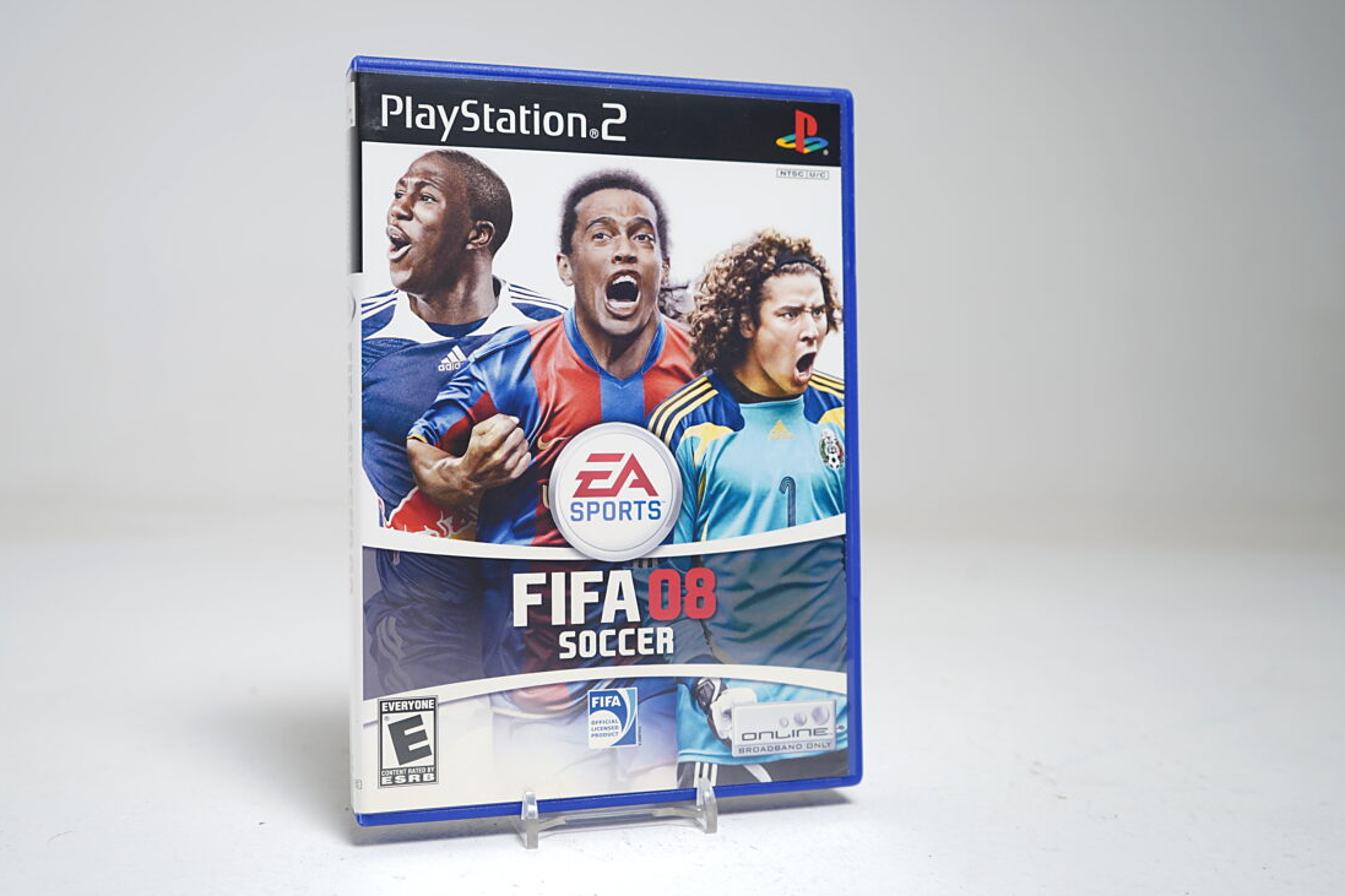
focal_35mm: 35
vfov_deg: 37.8
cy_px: 430
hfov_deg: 54.4
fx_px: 1307
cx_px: 614
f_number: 5
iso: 64
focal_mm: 32
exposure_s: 1/6
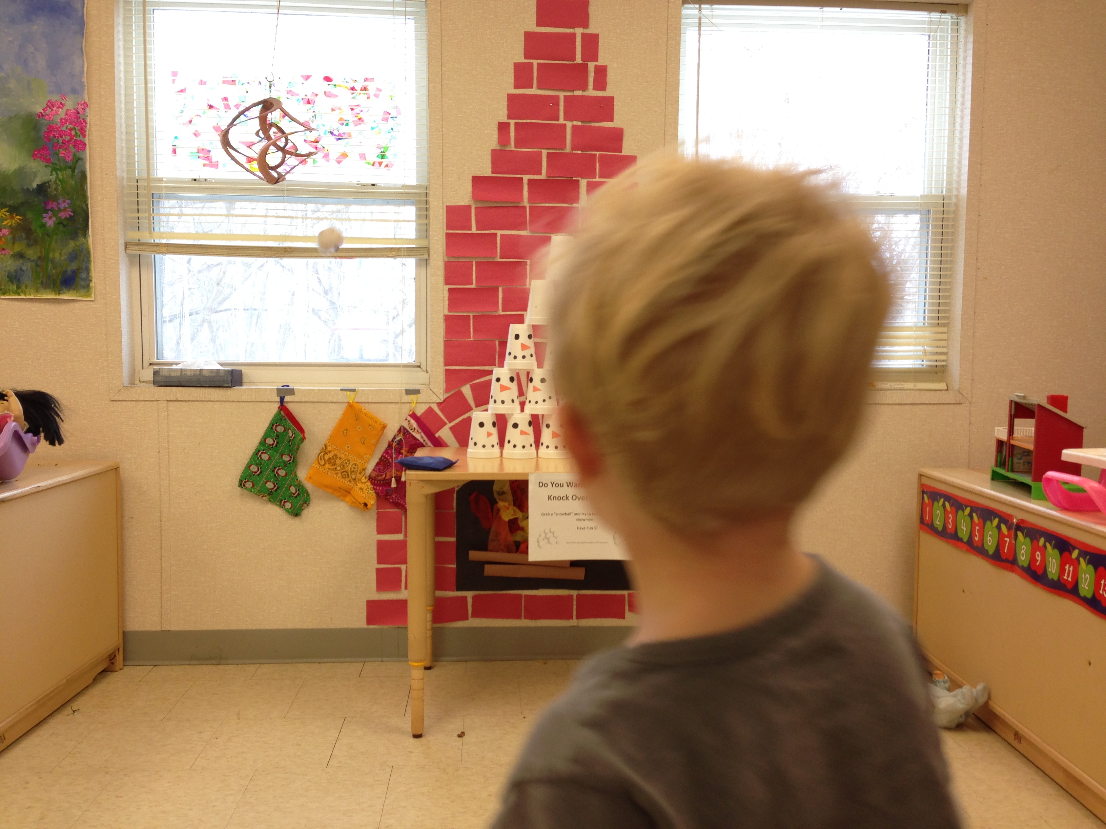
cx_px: 553
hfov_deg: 55.4
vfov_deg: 42.9
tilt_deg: -5.4
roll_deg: -1.5
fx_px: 1054
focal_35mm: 33
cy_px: 414
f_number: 2.4
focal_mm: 4.12
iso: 64
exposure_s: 1/40
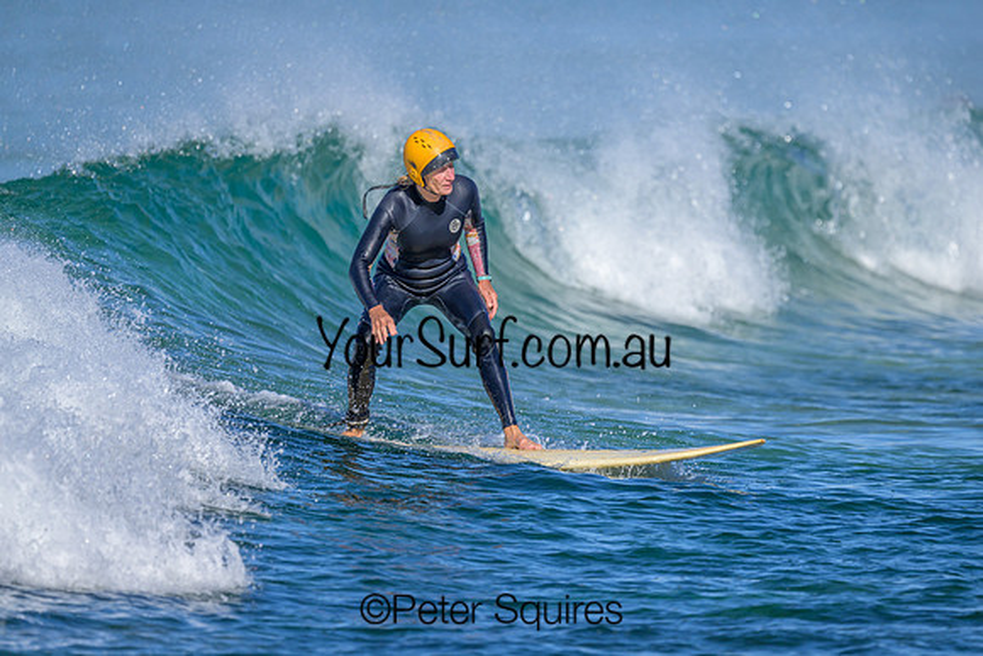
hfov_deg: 2.6
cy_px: 328
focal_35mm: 800
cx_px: 492
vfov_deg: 1.7
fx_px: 21849
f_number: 6.3
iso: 320
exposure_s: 1/2000
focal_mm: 800
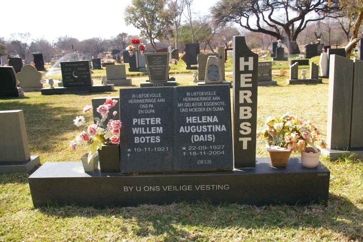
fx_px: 317
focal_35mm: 32
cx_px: 182
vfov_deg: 41.7
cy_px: 121
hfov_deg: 59.5
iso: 200
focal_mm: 21
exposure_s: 1/180
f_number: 8
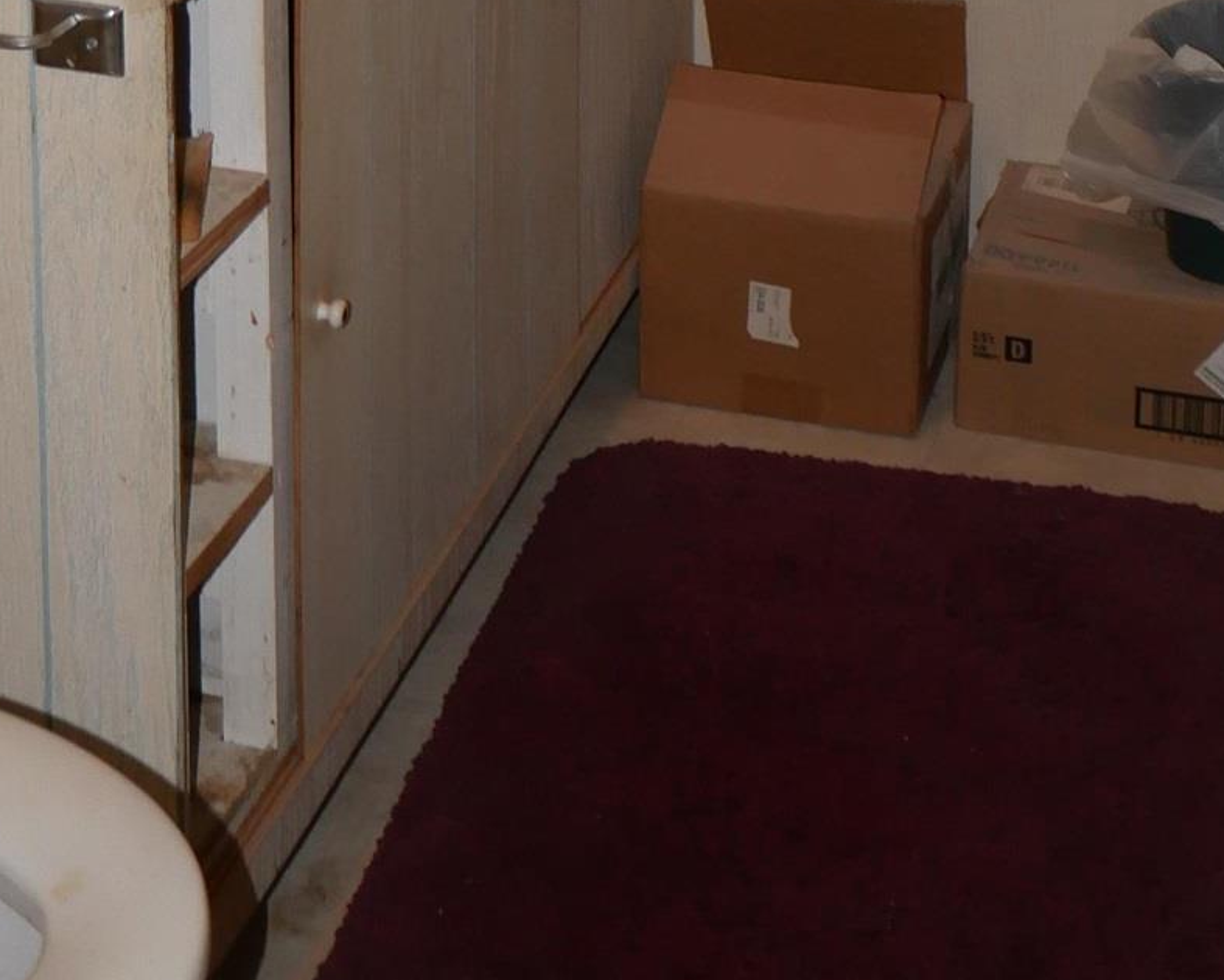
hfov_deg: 23.8
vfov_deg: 17.1
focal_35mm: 80
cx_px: 624
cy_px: -538
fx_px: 2899
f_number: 3.5
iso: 800
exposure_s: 1/160
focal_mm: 14
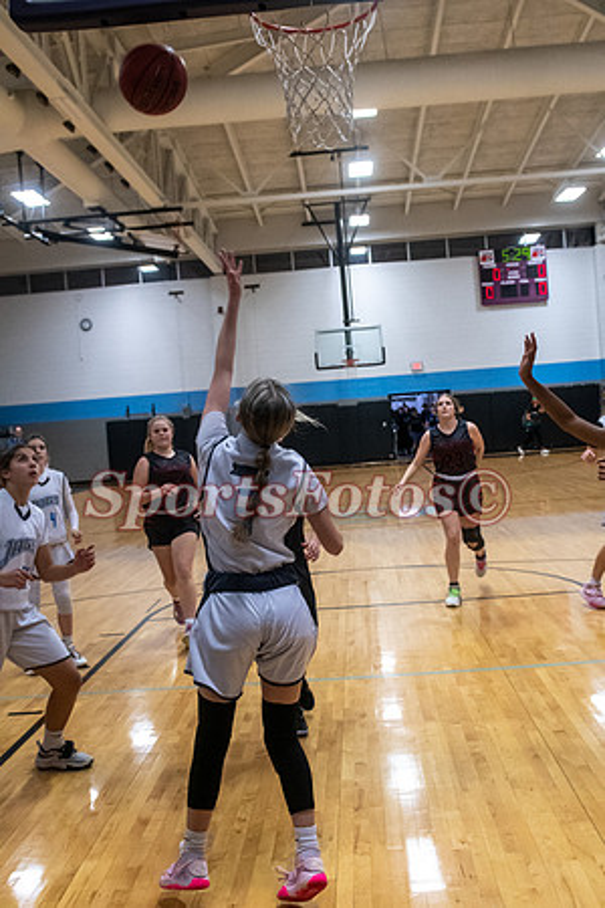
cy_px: 454
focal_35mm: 36
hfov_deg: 36.9
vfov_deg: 53.1
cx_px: 302
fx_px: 907
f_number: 4
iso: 4000
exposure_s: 1/500
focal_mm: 24
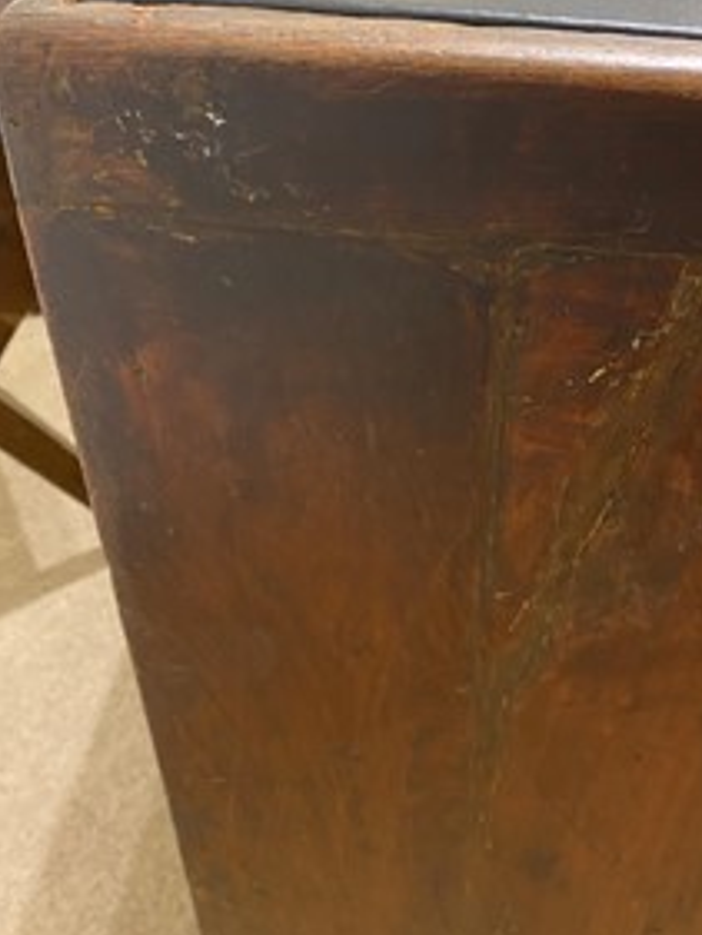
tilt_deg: -41.0
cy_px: 396
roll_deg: -2.7
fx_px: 1000
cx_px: 433
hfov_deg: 38.5
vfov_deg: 49.9
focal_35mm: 37
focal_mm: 4.25
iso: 500
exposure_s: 1/25
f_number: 1.8
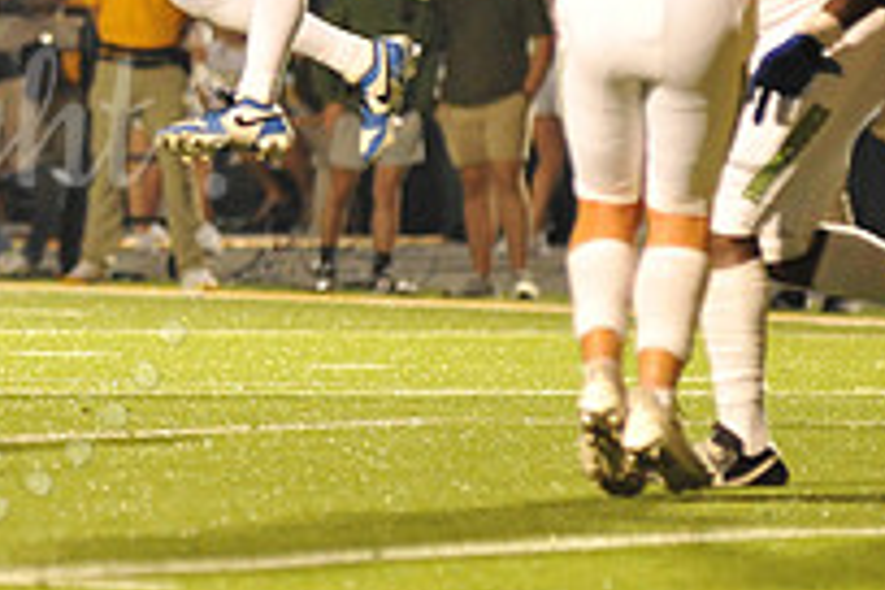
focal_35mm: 569
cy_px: 143
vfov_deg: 2.4
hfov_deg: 3.6
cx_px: -187
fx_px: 13987
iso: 6400
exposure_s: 1/320
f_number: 4
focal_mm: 200
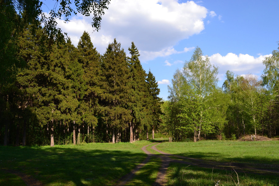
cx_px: 140
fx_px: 256
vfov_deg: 40.0
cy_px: 93
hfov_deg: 57.2
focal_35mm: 33
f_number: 10
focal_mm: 22
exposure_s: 1/320
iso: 400
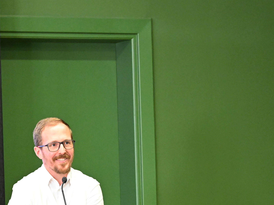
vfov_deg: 6.3
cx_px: 62
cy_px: 164
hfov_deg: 8.4
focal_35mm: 236
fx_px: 1868
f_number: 5
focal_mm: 98
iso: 7200
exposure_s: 1/160
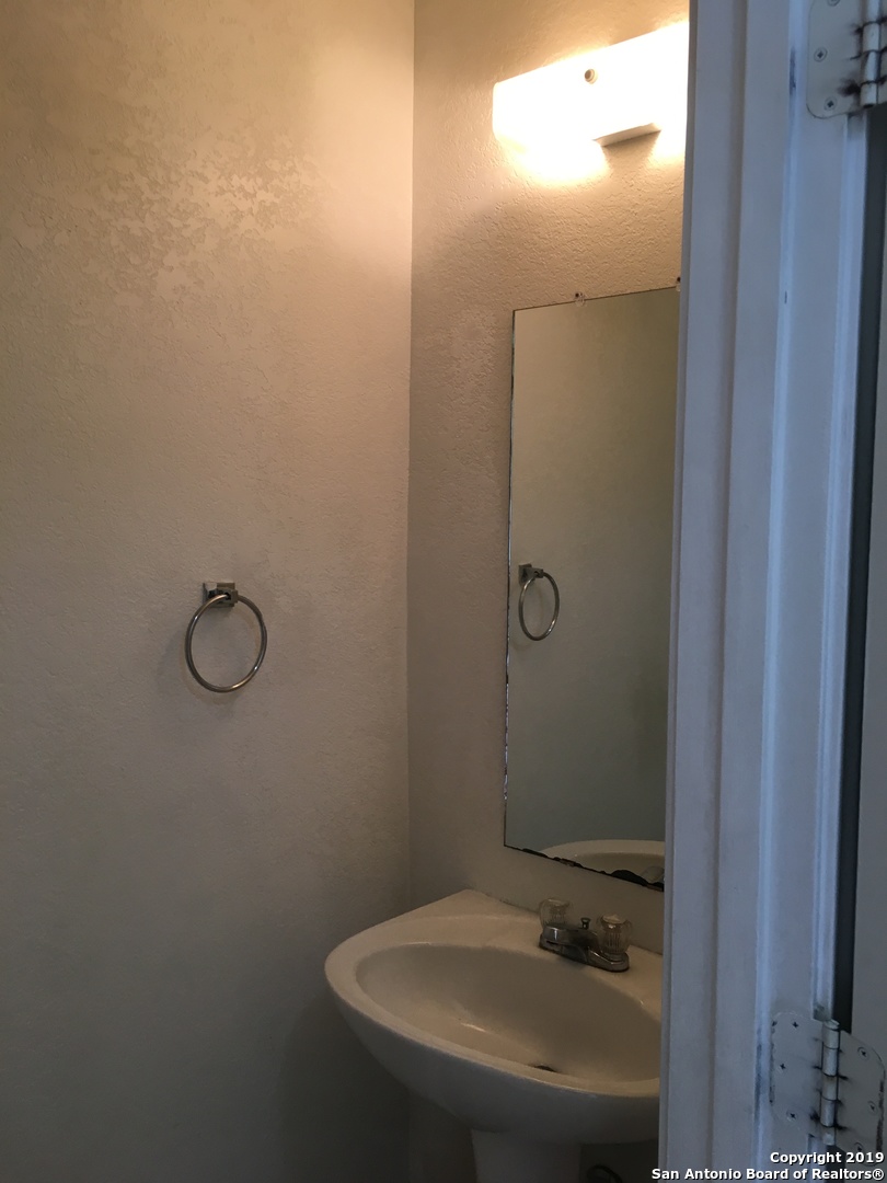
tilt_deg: -4.0
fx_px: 991
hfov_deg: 48.2
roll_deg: -0.1
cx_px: 444
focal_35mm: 29
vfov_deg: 61.7
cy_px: 592
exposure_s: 1/30
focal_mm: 4.15
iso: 25
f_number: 2.2
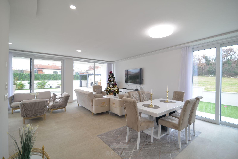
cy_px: 80
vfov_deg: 73.8
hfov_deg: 96.7
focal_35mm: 16
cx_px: 119
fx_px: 106
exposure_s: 1/125
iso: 280
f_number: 5.6
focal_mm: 16
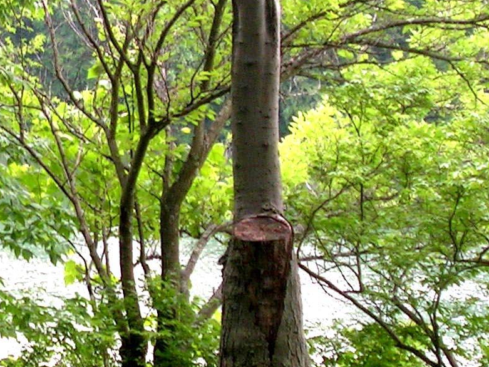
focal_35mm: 236
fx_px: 3334
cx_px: -133
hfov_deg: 8.3
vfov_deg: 6.3
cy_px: 152
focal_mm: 13.6
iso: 50
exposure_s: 1/65.3
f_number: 4.3
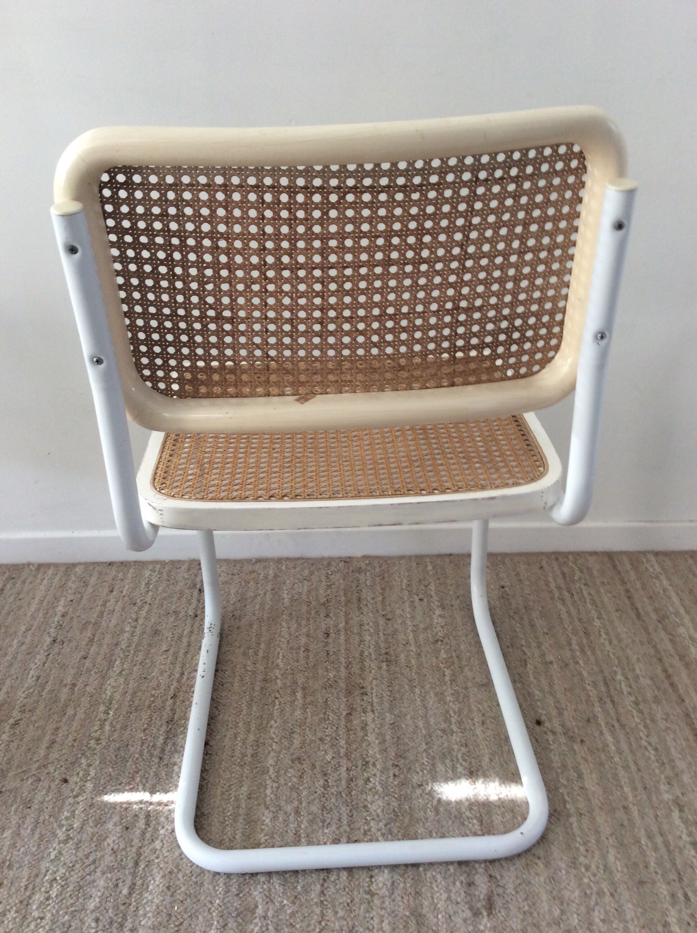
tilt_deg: -29.1
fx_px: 861
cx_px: 348
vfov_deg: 56.9
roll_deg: +2.2
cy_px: 466
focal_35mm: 32
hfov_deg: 44.1
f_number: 2.4
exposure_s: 1/25
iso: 50
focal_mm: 3.3
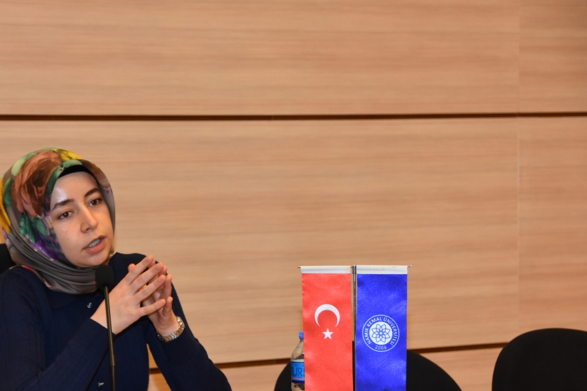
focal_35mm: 160
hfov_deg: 12.8
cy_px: 254
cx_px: 216
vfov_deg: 8.6
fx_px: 2608
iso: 1100
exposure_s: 1/60
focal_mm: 82
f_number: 5
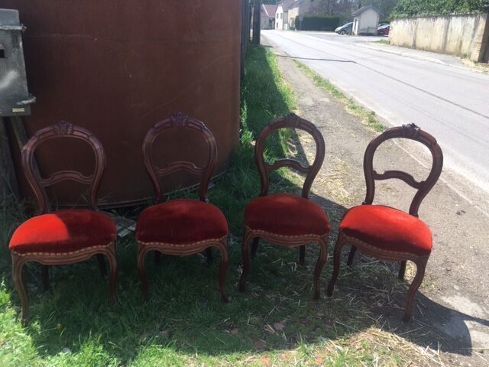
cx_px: 244
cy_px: 184
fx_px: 410
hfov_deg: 61.7
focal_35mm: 29
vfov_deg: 48.2
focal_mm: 4.15
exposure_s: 1/519
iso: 25
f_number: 2.2
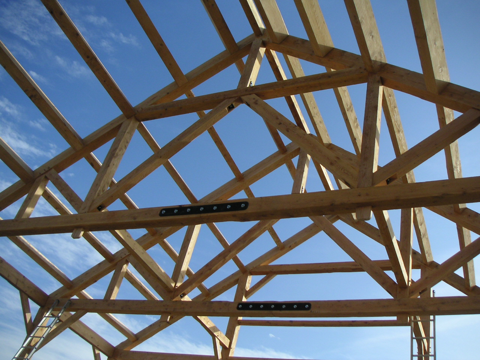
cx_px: 240
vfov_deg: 38.7
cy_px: 180
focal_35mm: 37
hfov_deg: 50.1
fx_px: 513
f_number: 2.8
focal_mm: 5.7
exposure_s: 1/750
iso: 50
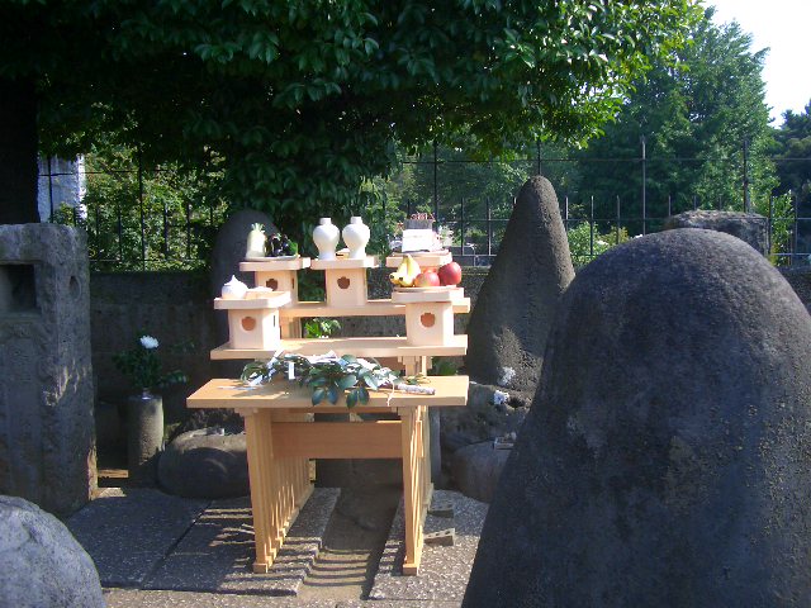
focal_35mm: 35
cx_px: 406
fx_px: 820
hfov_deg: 52.6
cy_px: 304
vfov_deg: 40.7
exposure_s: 1/400
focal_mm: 5.8
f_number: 2.6
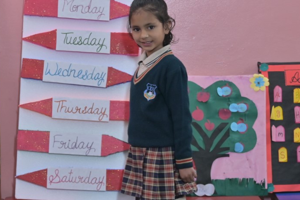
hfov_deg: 21.9
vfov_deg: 14.7
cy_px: 143
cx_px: 124
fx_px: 773
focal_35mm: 93
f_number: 3.8
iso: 200
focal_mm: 26.5
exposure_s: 1/50
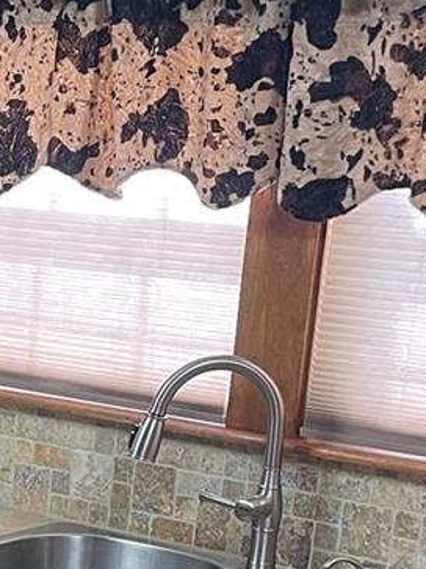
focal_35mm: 110
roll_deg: -1.6
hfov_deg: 12.6
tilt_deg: -19.4
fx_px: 1806
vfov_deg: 17.1
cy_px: 691
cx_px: -252
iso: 100
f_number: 1.6
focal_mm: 4.2
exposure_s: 1/41
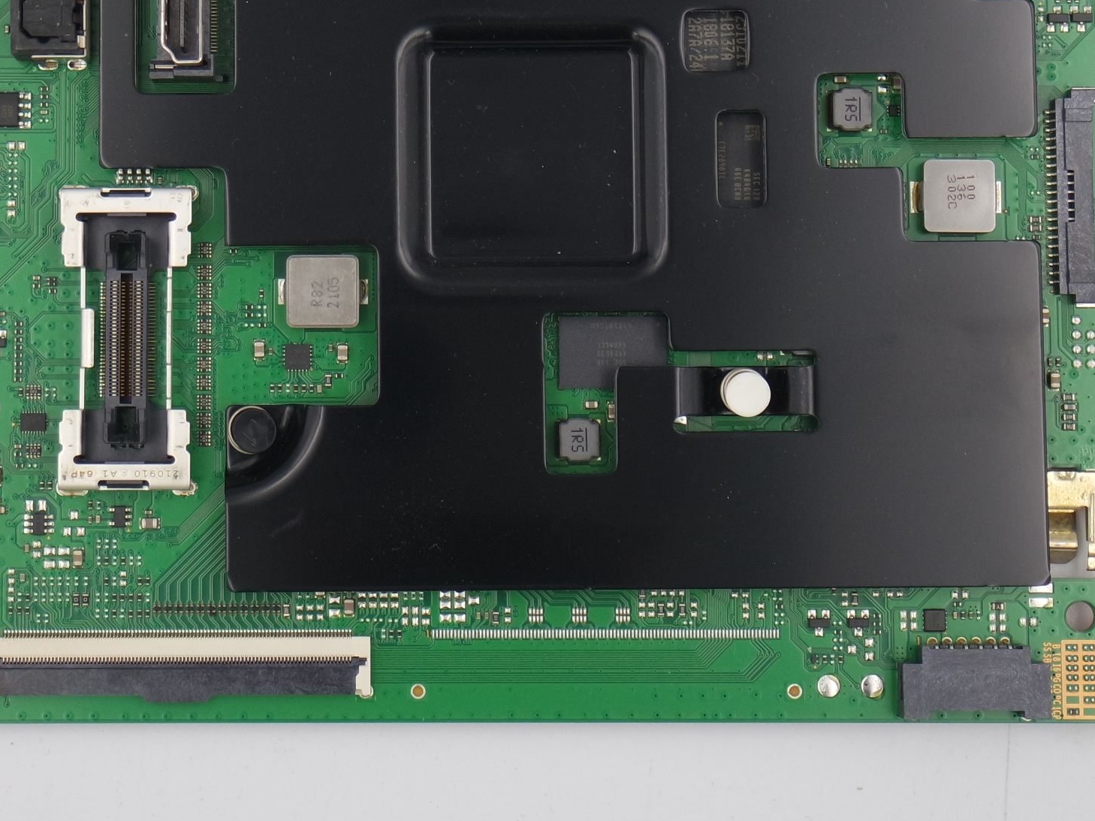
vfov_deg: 13.8
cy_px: 92
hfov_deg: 18.5
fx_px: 3353
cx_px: 422
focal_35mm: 106
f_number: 5
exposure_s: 1/100
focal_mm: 20
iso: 200
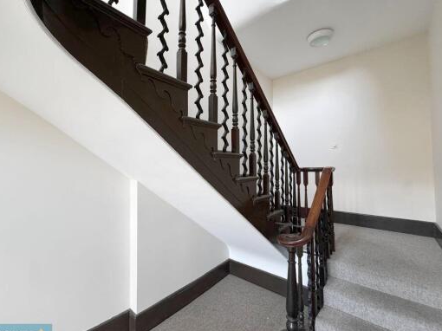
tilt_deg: +2.3
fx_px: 204
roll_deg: +0.7
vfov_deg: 78.0
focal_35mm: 16
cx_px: 207
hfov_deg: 94.4
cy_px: 162
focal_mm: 2.22
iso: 320
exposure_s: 1/87
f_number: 2.2
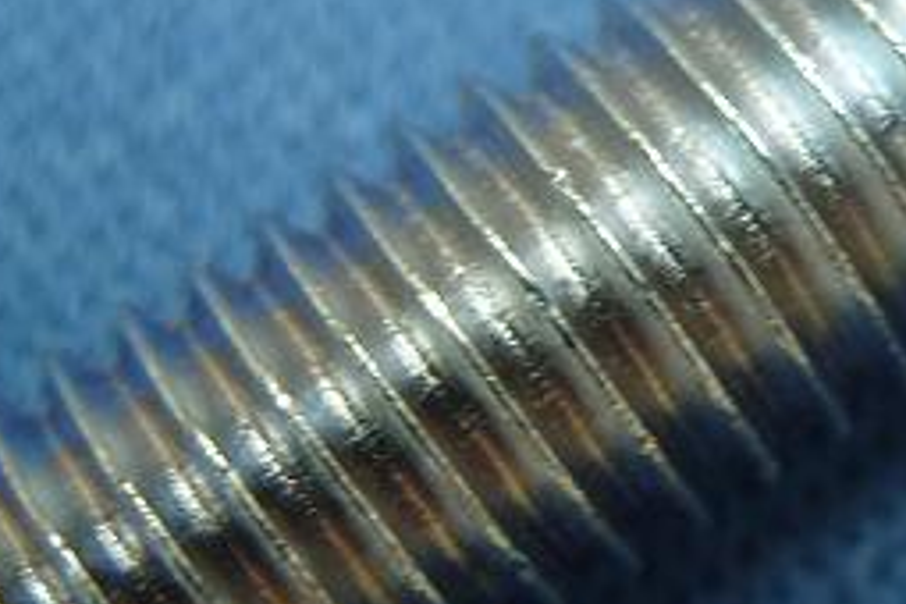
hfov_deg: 18.0
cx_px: 874
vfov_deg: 12.3
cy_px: 107
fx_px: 2793
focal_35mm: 111
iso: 100
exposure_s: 1/60
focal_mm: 7.8
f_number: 2.8
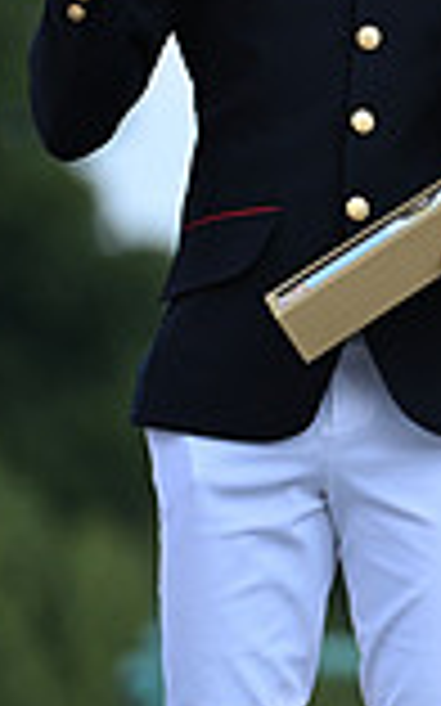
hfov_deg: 1.4
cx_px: 1094
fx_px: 18093
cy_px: 11
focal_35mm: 940
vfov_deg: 2.2
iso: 400
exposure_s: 1/1250
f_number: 5.6
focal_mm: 250
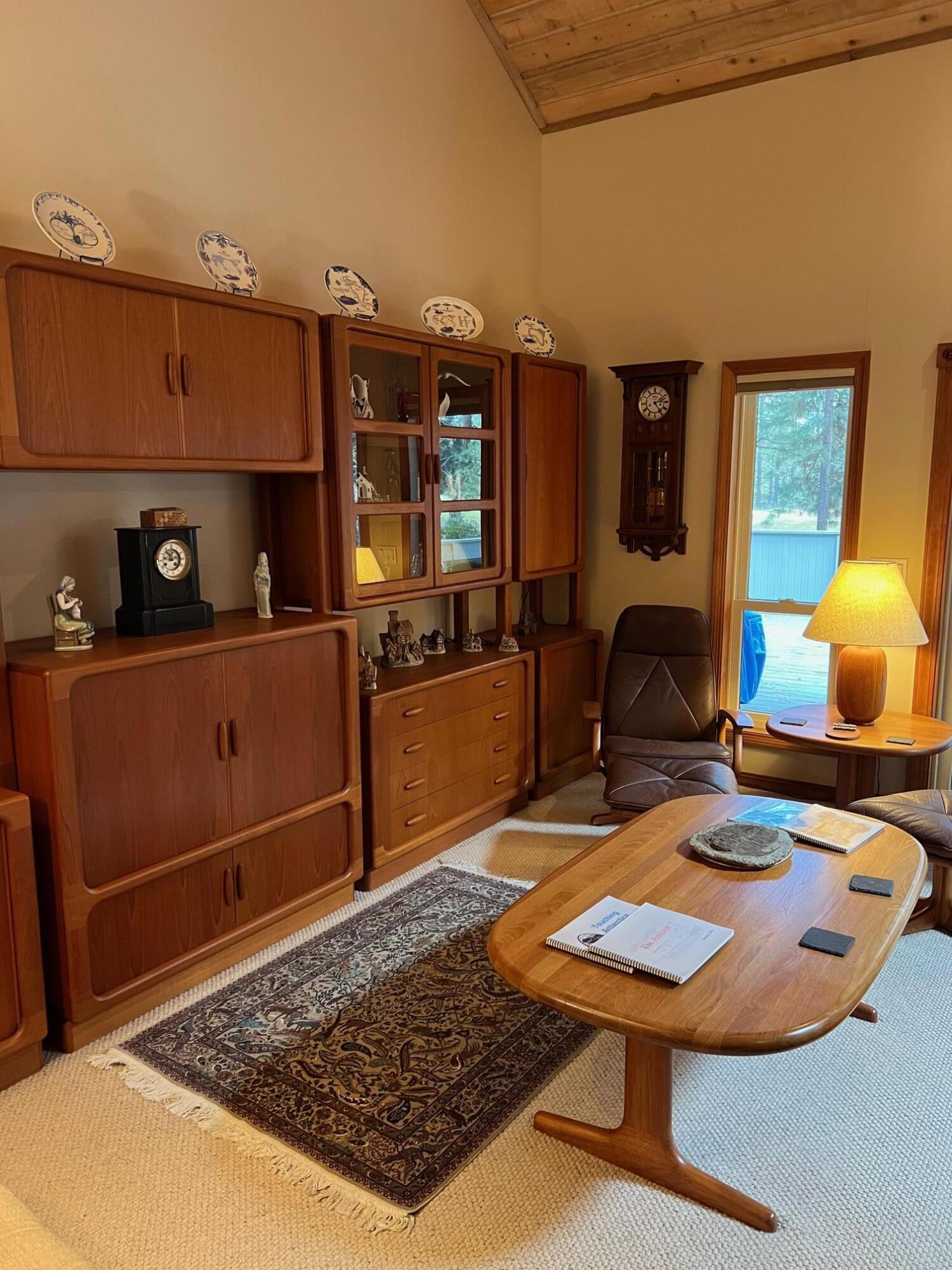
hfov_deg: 53.1
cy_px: 635
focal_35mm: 26
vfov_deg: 67.3
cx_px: 476
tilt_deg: -9.3
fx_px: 953
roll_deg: +0.5
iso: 320
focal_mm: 5.7
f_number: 1.5
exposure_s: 1/60
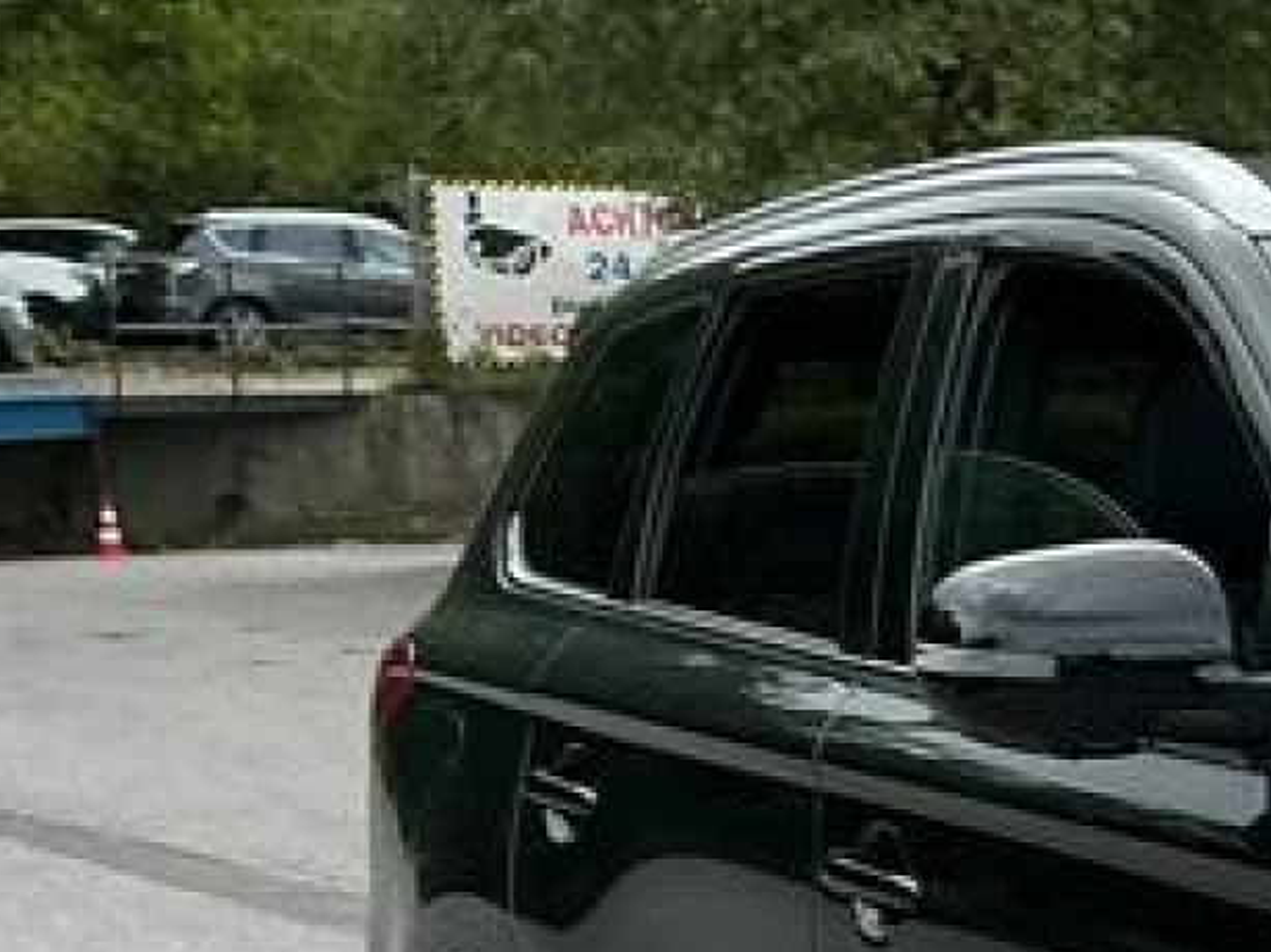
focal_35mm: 129
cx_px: 2197
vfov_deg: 11.3
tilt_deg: -8.1
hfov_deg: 13.8
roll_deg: +1.4
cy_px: 1074
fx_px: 4735
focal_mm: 3
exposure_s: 1/556
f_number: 1.8
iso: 25
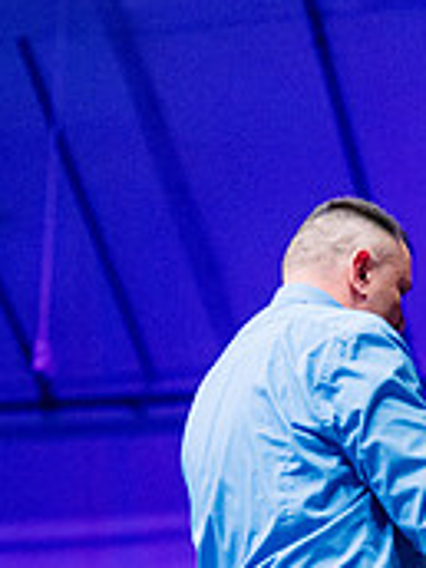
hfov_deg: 8.4
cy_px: 504
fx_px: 2888
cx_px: 499
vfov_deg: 11.2
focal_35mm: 176
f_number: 1.4
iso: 6400
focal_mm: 50
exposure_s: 1/1000
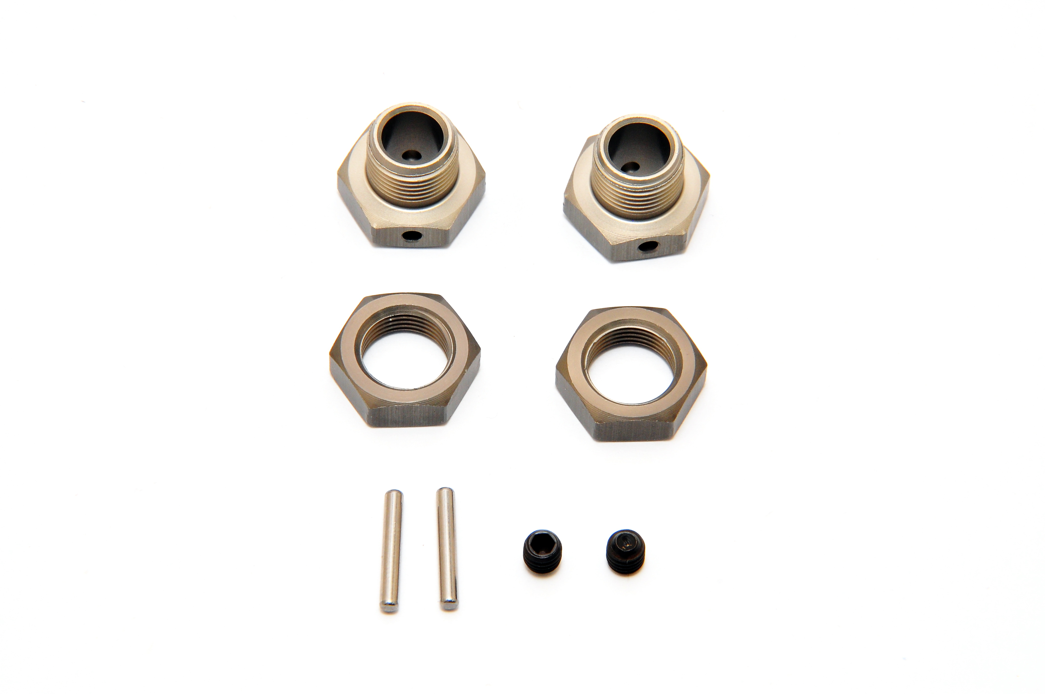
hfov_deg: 6.9
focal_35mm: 300
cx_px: 522
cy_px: 347
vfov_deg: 4.6
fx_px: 8698
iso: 400
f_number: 22
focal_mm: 200
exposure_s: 1/60
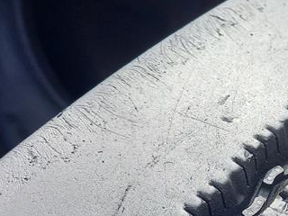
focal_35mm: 80
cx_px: 284
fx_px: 666
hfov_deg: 23.5
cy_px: 243
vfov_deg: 17.7
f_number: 1.8
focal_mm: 4.65
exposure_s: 1/241
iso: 50
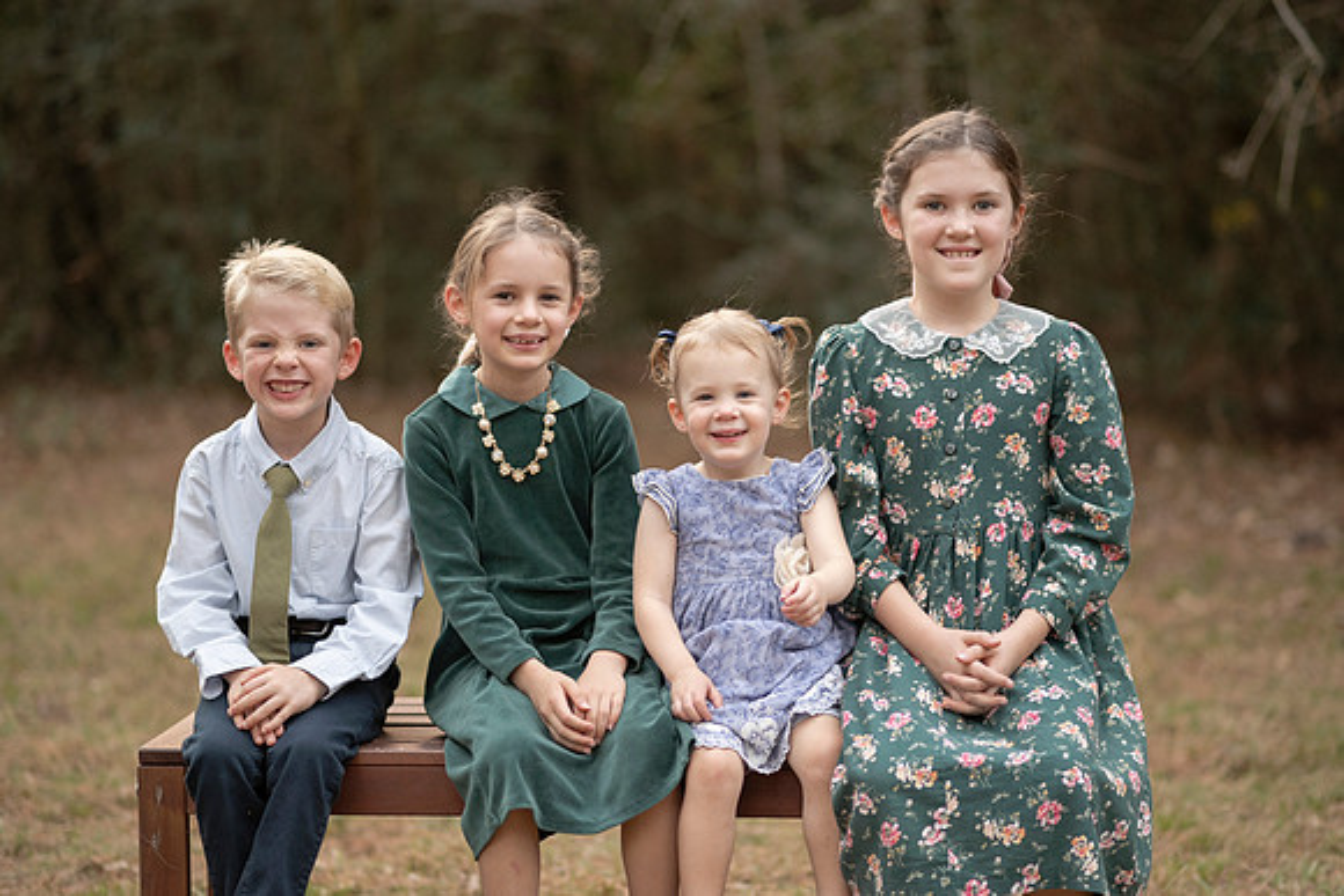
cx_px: 702
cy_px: 448
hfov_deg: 22.2
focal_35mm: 92
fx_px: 3429
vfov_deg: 14.9
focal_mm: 85
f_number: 1.8
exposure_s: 1/640
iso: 500
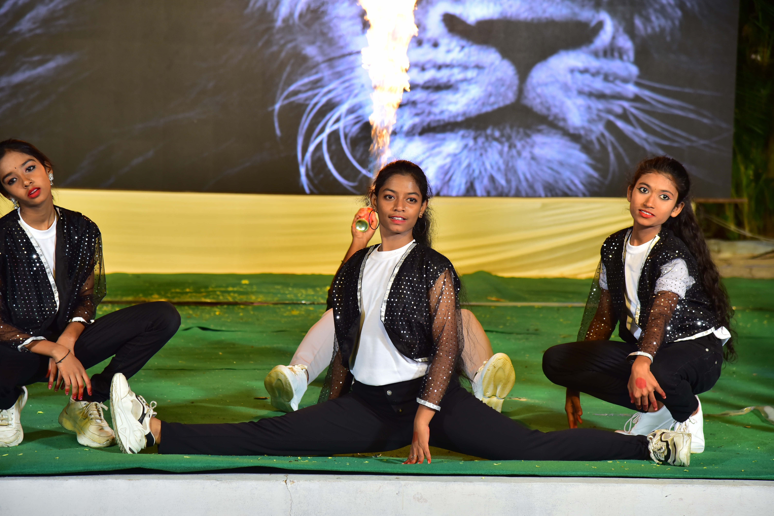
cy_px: 258
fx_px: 2581
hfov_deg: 17.1
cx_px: 387
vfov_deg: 11.4
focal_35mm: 120
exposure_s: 1/160
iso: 500
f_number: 5.6
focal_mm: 120
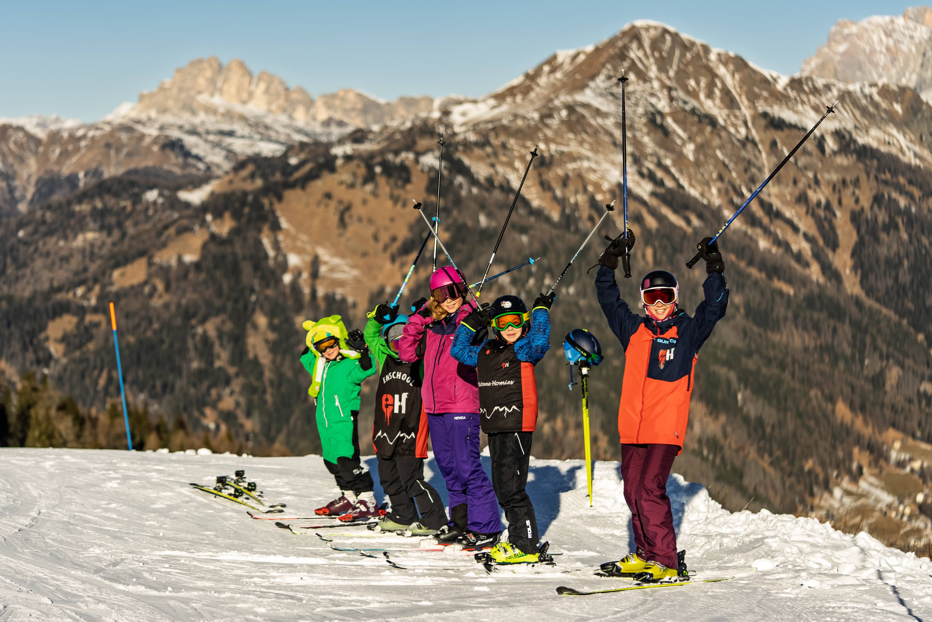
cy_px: 334
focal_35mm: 97
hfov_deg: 21.1
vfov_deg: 14.2
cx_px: 432
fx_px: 2501
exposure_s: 1/2000
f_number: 2.8
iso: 100
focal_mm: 90
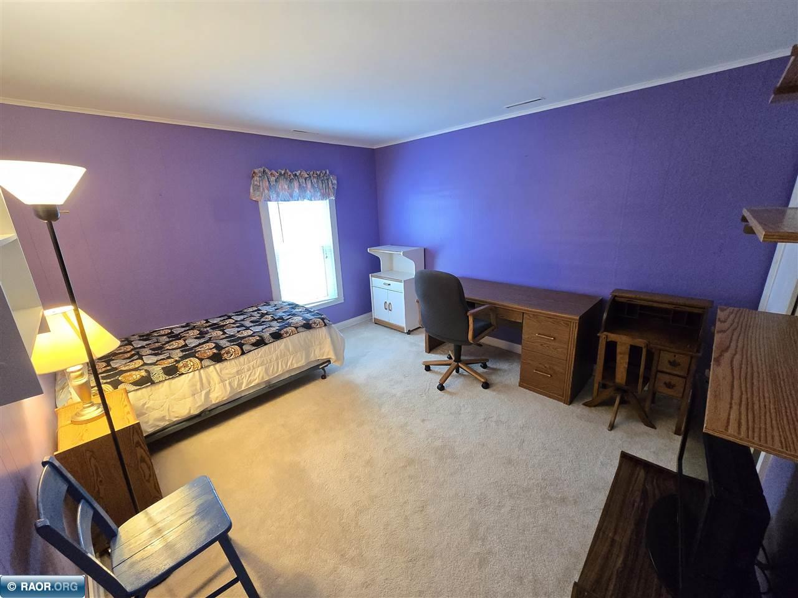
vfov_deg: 89.9
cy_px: 299
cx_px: 399
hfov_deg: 106.2
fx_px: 300
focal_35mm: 13
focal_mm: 2.2
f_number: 2.2
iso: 1000
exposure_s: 1/60
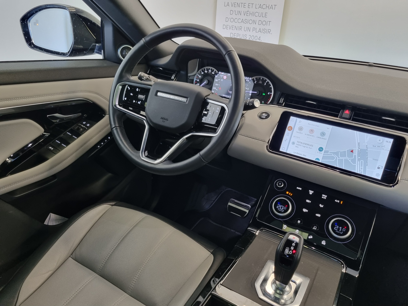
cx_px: 204
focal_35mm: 26
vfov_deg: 53.1
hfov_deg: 67.3
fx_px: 306
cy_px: 153
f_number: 1.8
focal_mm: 5.4
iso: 200
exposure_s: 1/40
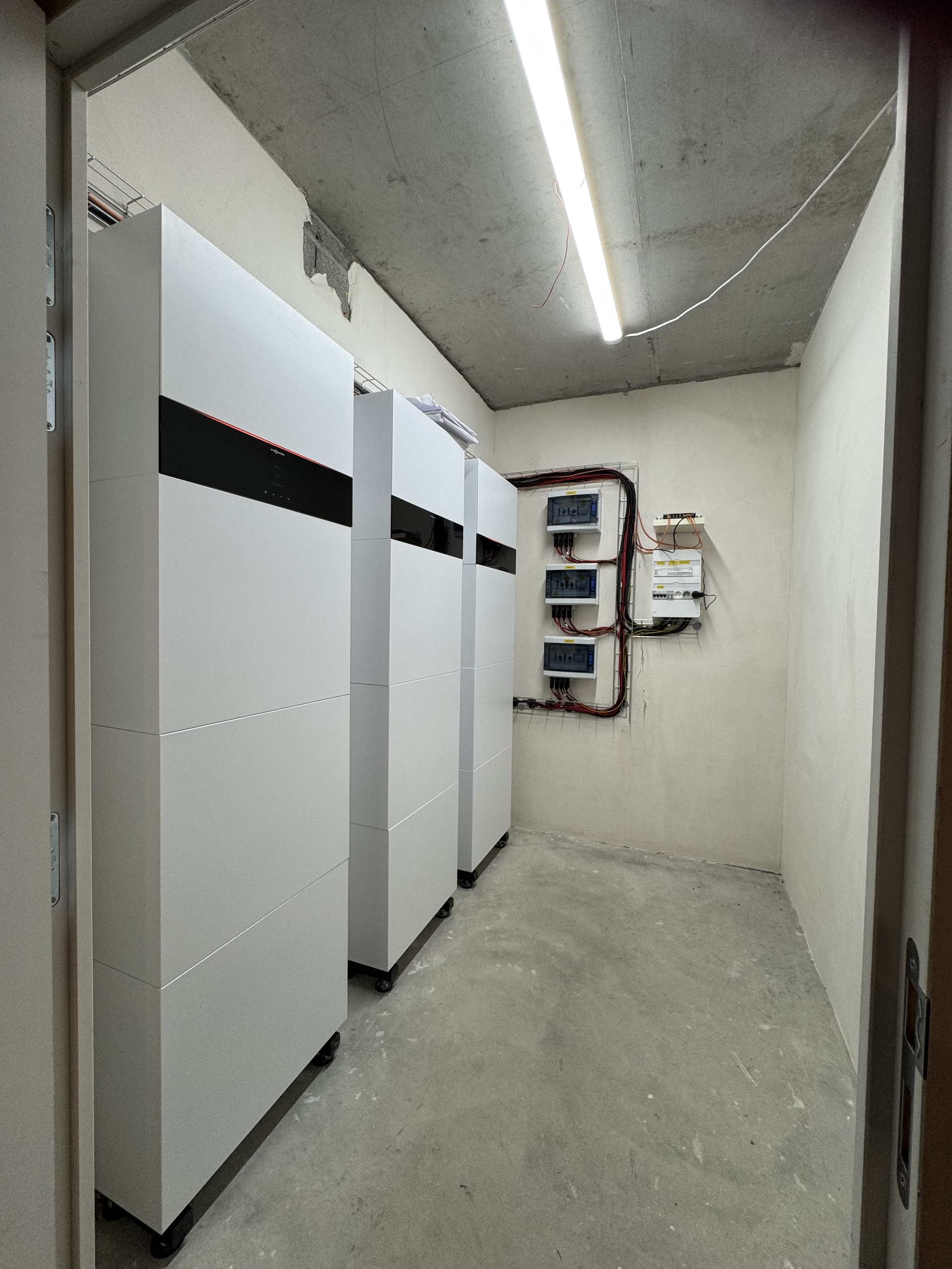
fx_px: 513
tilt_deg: -1.3
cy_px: 634
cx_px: 476
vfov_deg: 102.1
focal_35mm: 14
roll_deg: -1.5
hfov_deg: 85.7
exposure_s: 1/100
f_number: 2.2
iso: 100
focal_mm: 2.22
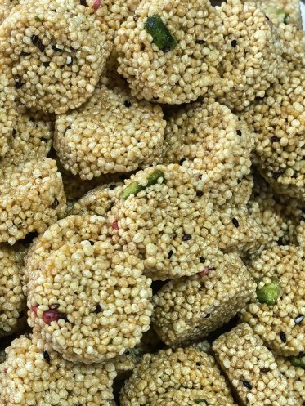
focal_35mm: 103
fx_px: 1210
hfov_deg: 14.2
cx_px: -1
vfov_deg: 19.0
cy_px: 260
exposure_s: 1/50
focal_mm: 5.75
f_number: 2
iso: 250
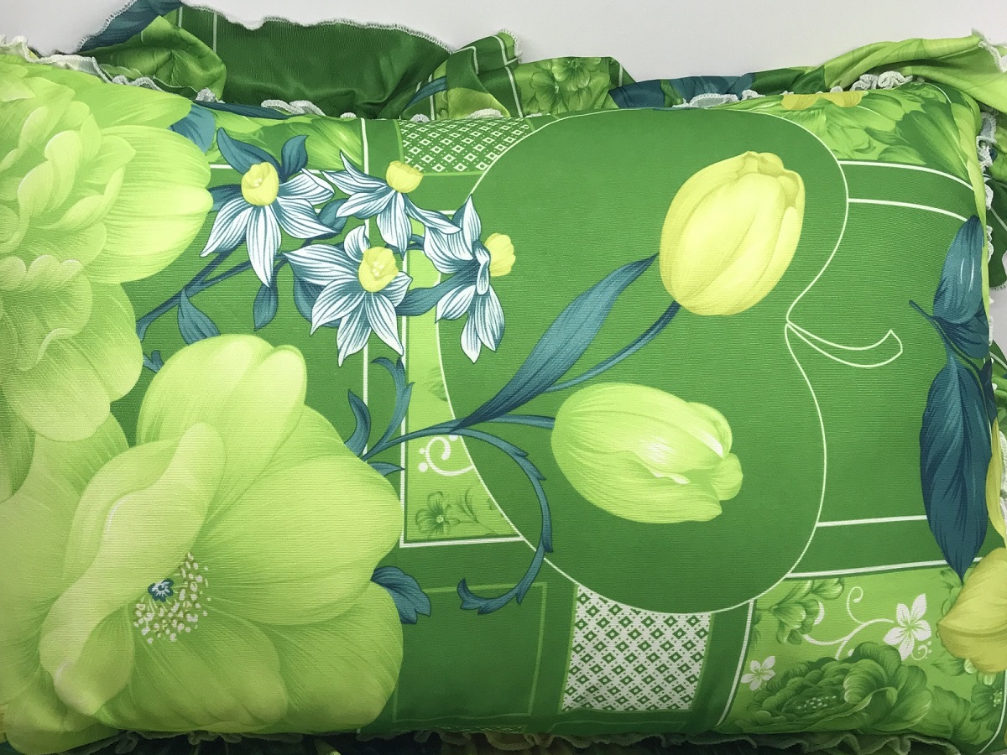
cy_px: 424
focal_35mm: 42
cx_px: 460
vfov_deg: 34.3
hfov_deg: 44.7
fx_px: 1222
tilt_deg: -28.1
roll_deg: -0.5
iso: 40
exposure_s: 1/100
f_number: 1.8
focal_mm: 3.99
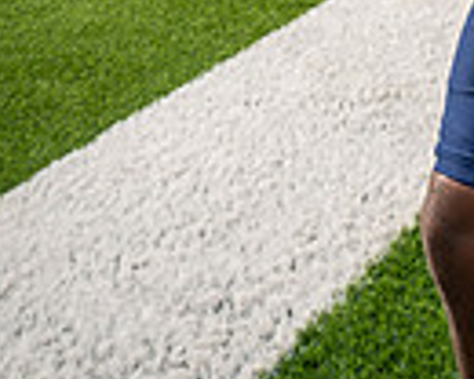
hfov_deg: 18.3
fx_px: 1459
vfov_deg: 12.7
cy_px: -412
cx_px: 354
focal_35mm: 104
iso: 125
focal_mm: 32
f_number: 8
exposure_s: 1/250
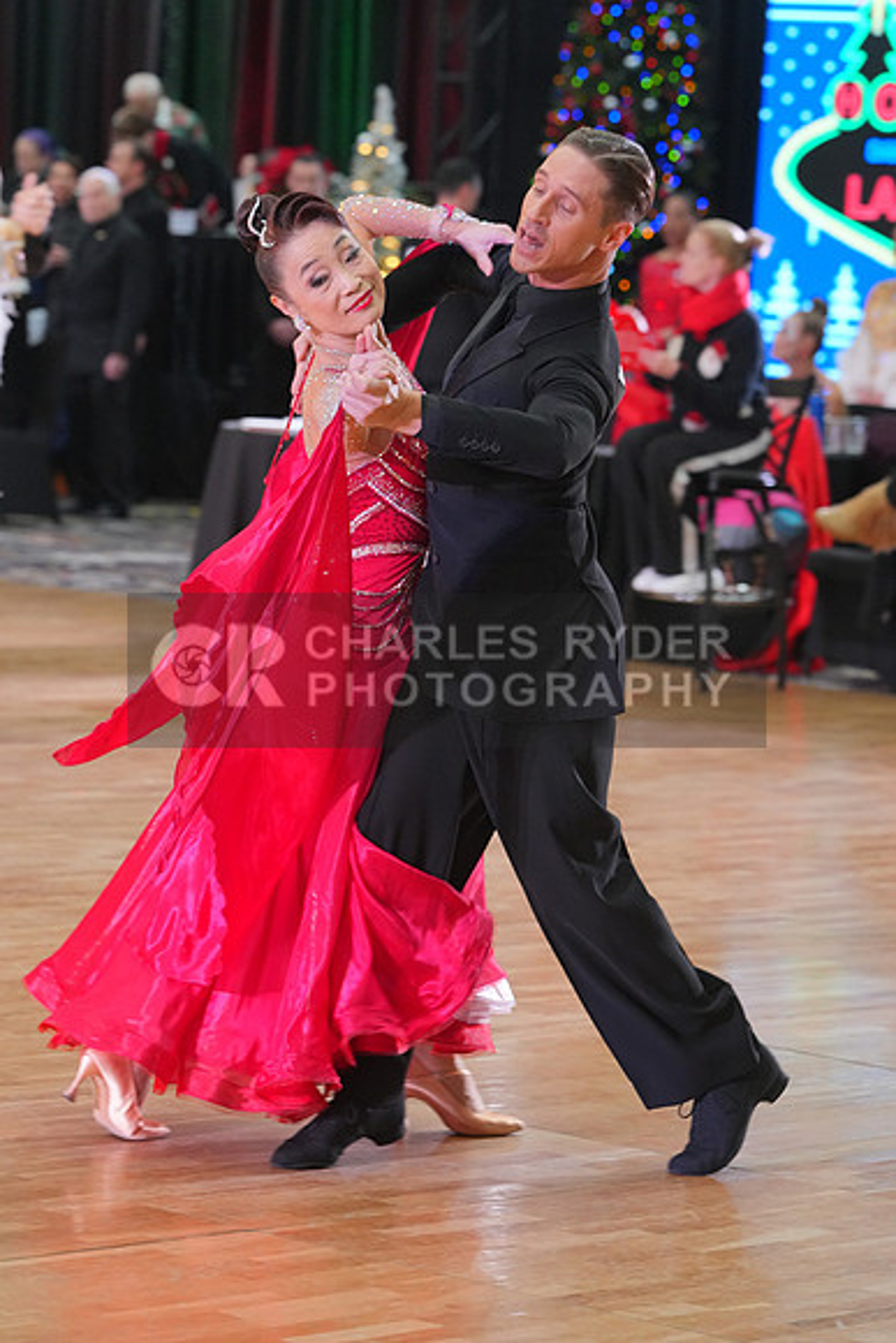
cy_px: 672
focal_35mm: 149
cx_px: 448
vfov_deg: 13.8
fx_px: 5559
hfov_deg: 9.2
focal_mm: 149
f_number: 5.6
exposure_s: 1/200
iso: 3200
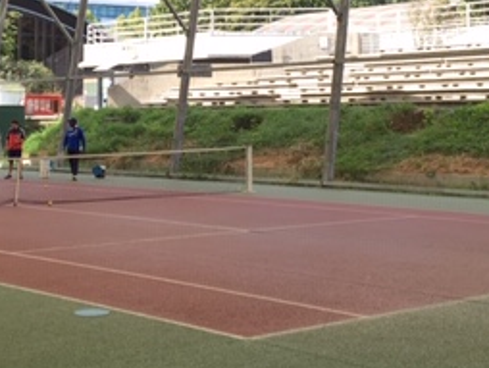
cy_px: 39
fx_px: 1032
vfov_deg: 19.8
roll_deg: -1.2
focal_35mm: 73
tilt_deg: +4.4
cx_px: 175
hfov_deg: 26.5
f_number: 2.2
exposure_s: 1/320
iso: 25
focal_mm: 4.15
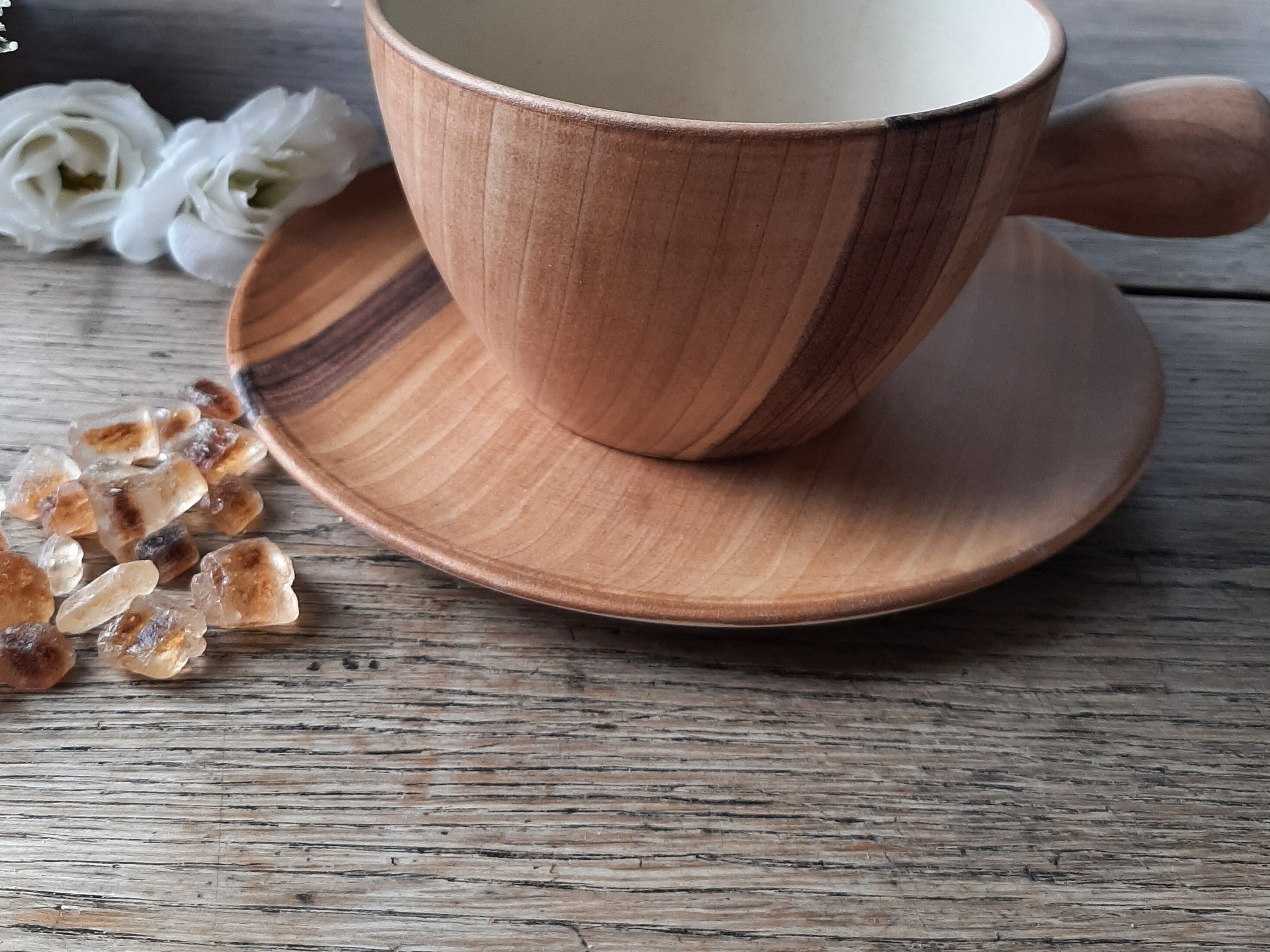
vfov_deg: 38.2
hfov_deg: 51.4
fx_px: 1321
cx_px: 644
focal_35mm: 36
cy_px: 194
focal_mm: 3.93
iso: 64
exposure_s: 1/100
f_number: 1.7
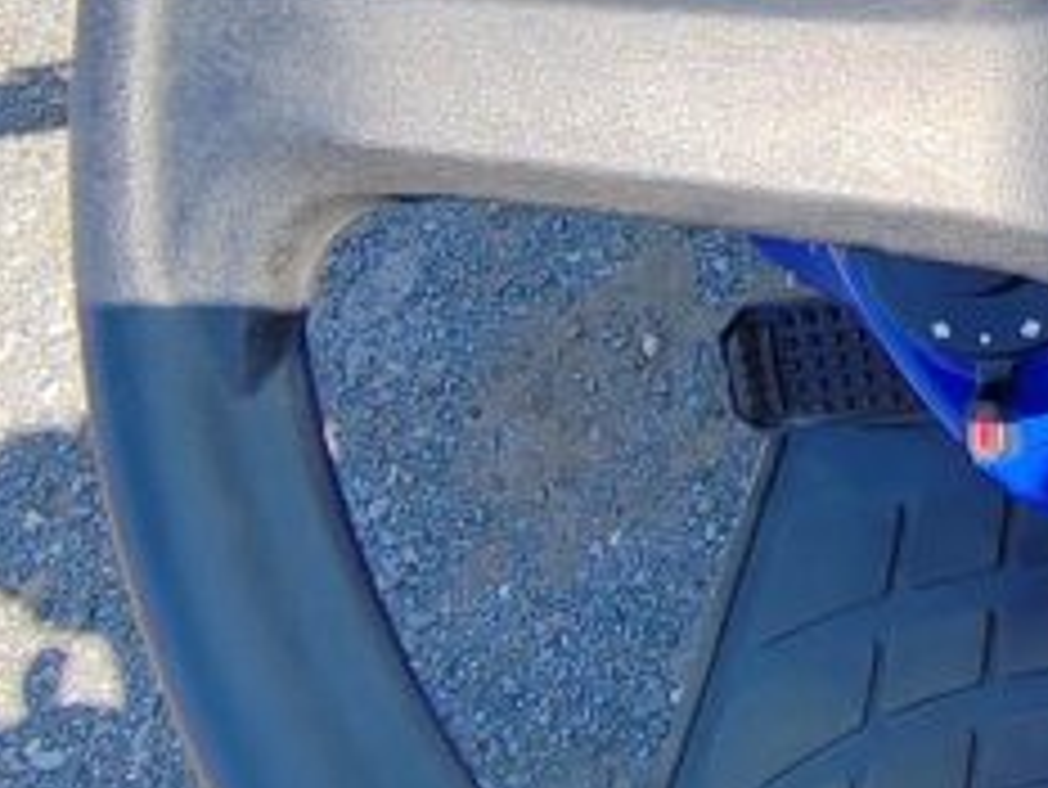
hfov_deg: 27.2
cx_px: 1120
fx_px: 1999
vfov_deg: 21.8
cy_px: 86
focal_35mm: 66
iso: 100
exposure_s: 1/340
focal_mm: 2.16
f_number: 2.2
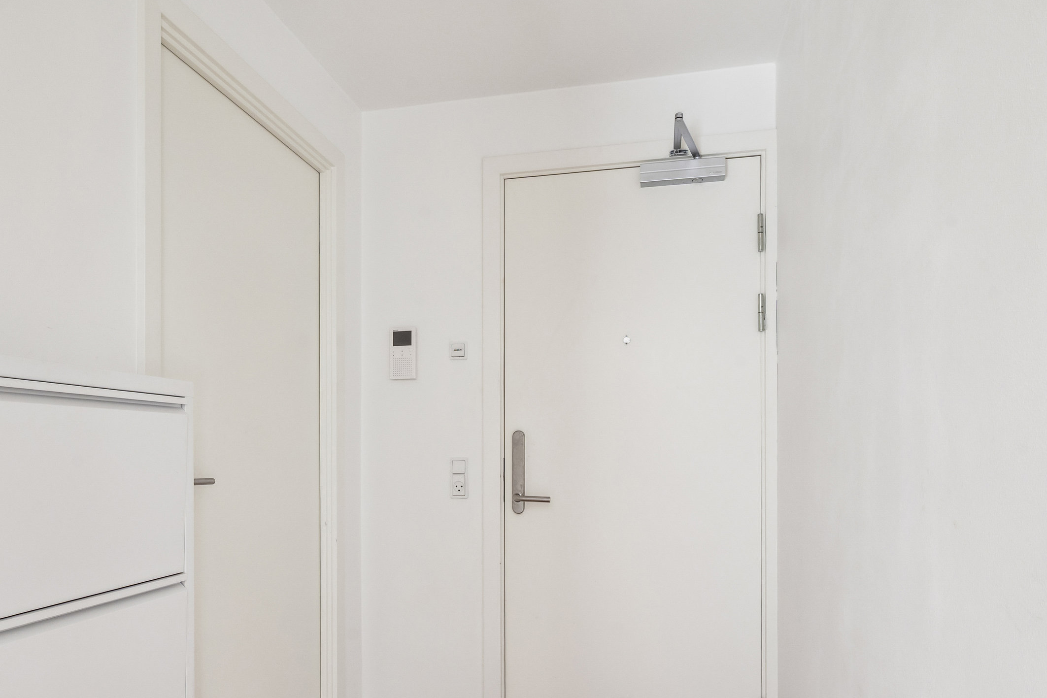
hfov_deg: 72.0
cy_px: 462
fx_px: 719
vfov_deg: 50.9
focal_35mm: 25
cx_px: 475
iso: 640
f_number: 9
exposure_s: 1/50
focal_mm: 17.5
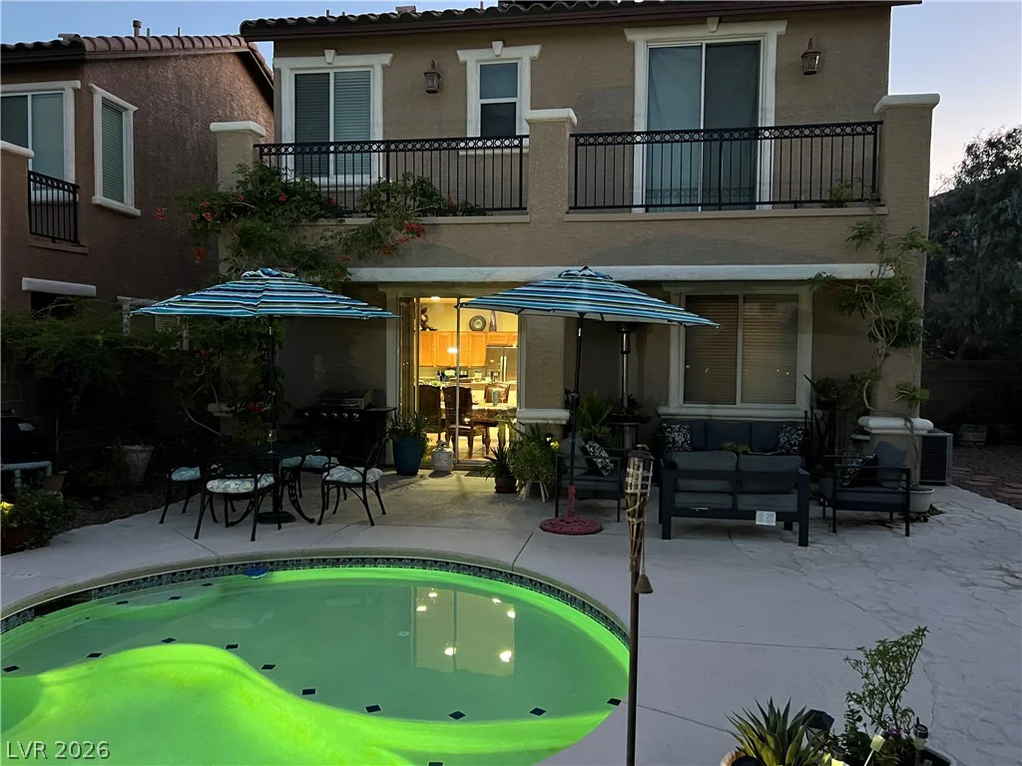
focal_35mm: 26
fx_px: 768
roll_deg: -1.0
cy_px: 383
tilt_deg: -2.5
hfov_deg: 67.3
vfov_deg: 53.1
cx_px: 511
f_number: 1.5
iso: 640
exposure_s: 1/30
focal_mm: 5.7
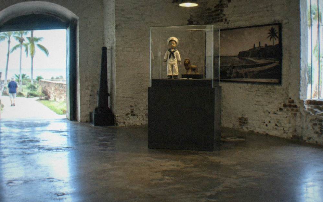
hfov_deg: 48.2
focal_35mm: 41
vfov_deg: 31.2
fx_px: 361
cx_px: 162
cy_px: 103
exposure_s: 1/80
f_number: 11
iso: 320
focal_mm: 40
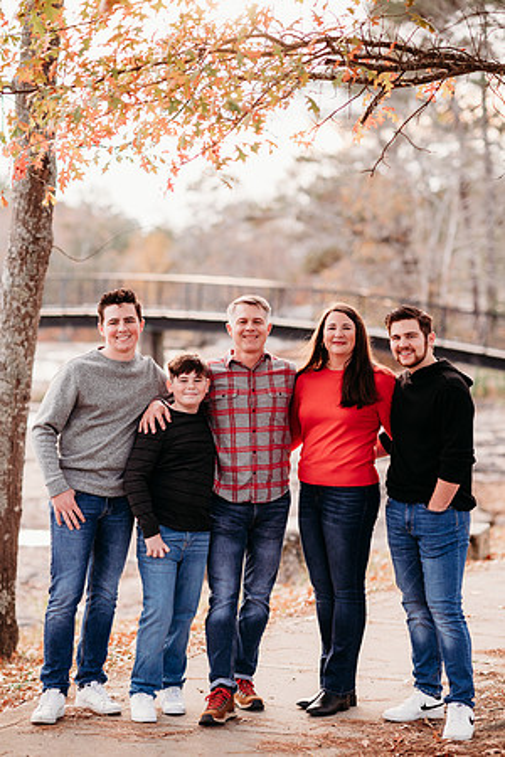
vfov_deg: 23.9
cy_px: 378
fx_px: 1788
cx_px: 252
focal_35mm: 85
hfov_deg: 16.1
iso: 320
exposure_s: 1/400
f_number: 2.2
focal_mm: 85
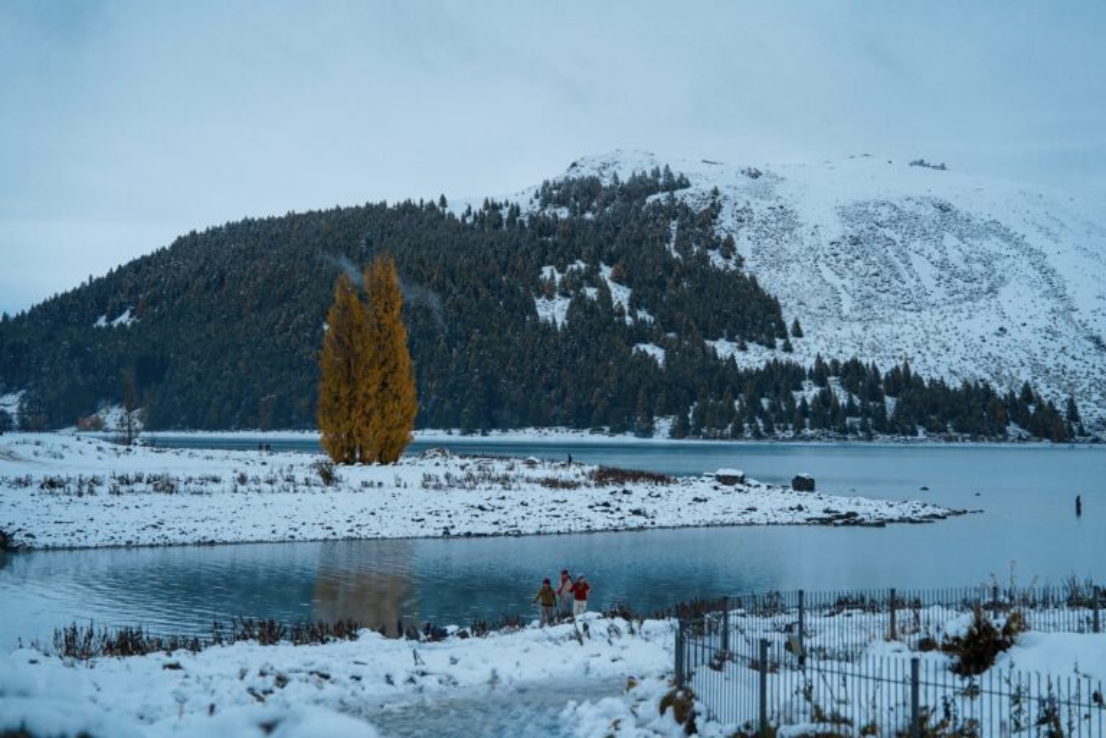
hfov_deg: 28.8
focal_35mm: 70
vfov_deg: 19.5
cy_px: 369
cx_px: 553
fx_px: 2150
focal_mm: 70
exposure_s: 1/160
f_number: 2.8
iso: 1600
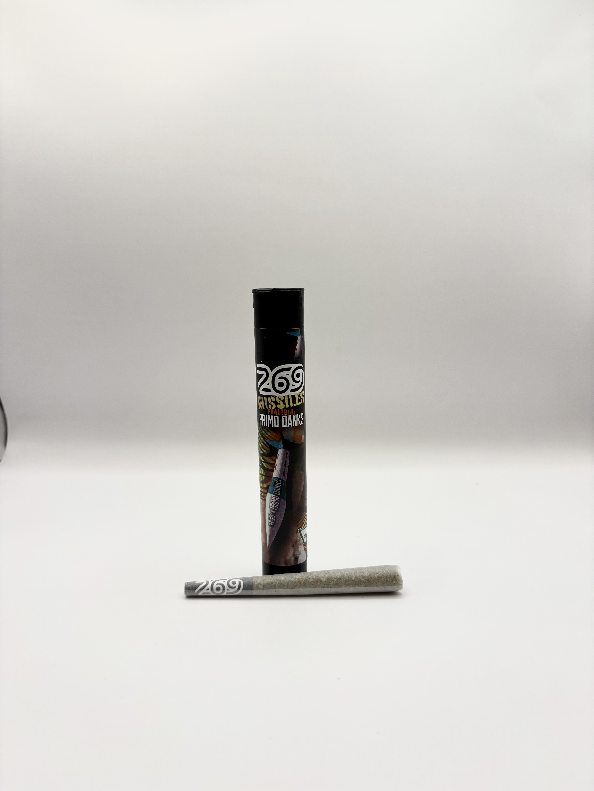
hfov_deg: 53.1
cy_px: 396
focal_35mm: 26
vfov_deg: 67.3
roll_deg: -0.1
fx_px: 595
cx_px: 297
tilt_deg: -9.5
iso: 50
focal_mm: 5.96
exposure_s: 1/489
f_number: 1.6
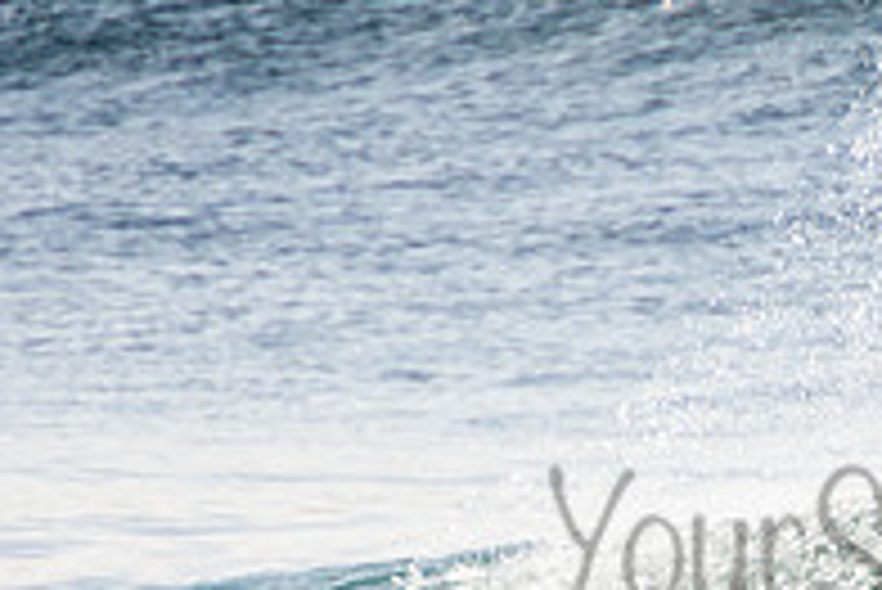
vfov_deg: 0.8
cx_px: 1012
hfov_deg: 1.2
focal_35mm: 1778
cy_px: 498
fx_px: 43592
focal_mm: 400
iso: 160
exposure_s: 1/2000
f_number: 5.6
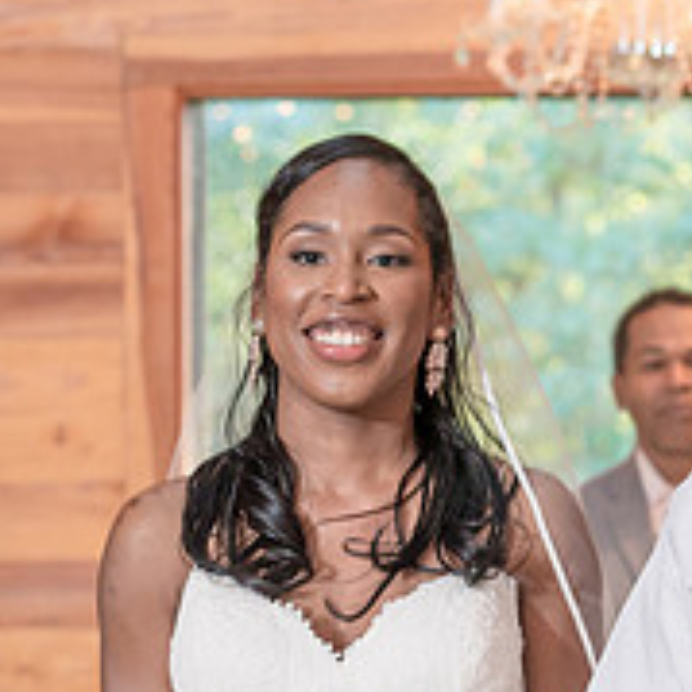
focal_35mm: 219
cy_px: 648
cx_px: 612
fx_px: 4953
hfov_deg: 8.0
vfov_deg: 8.0
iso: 800
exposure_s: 1/100
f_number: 4
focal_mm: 70
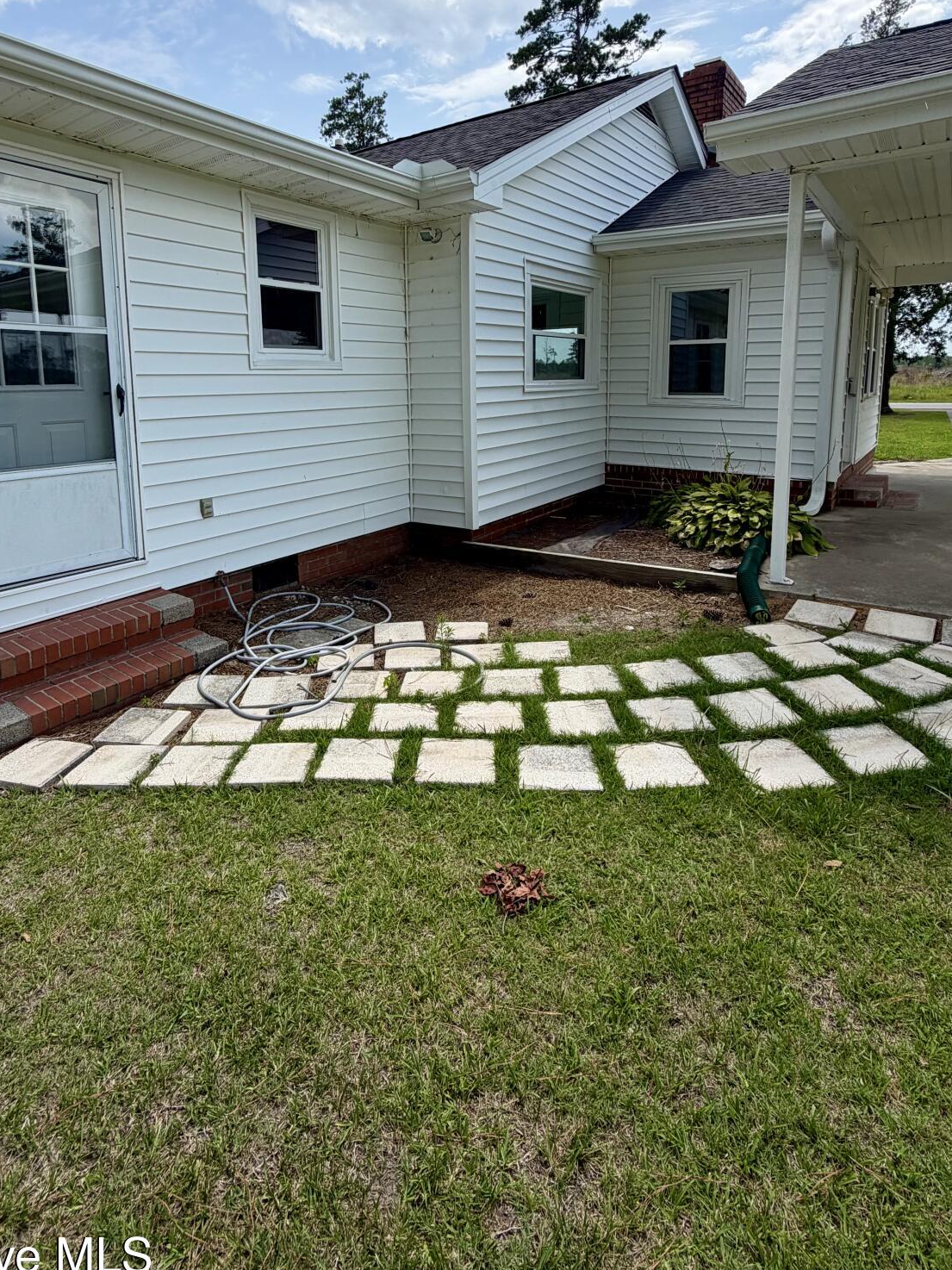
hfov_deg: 68.5
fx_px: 697
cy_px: 473
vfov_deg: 83.0
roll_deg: +0.9
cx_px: 431
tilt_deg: -7.2
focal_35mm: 19
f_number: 2.2
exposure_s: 1/901
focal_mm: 2.22
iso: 20
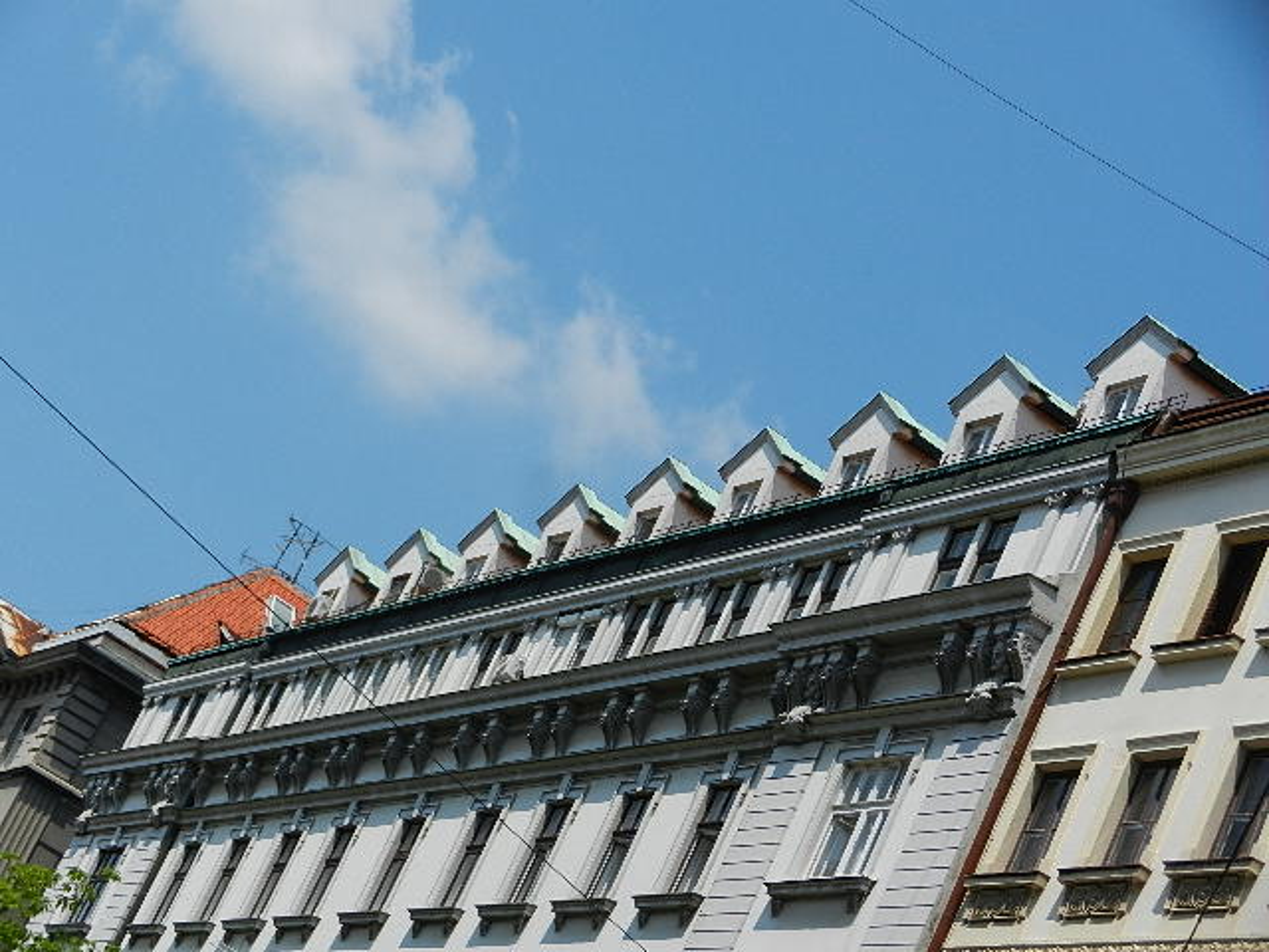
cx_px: 634
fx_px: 3336
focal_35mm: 91
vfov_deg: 16.2
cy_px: 476
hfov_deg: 21.5
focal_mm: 16.3
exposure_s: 1/1600
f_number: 4.9
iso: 160
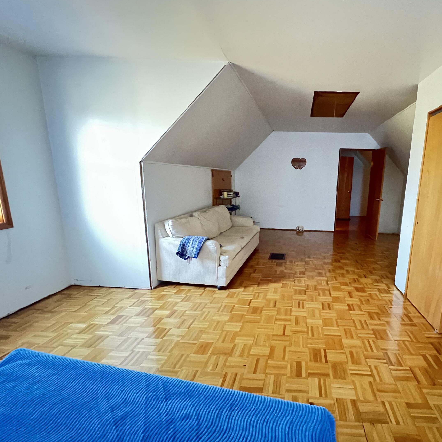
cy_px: 225
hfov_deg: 84.7
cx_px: 292
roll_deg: -2.2
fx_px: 231
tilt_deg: -11.6
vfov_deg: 87.4
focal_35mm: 16
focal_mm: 1.57
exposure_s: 1/28
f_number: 1.8
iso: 2000
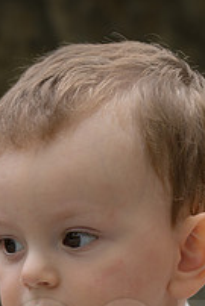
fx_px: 1995
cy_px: 338
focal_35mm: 234
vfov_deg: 8.7
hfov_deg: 5.9
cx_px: 38
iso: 320
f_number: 8
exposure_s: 1/125
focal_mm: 105
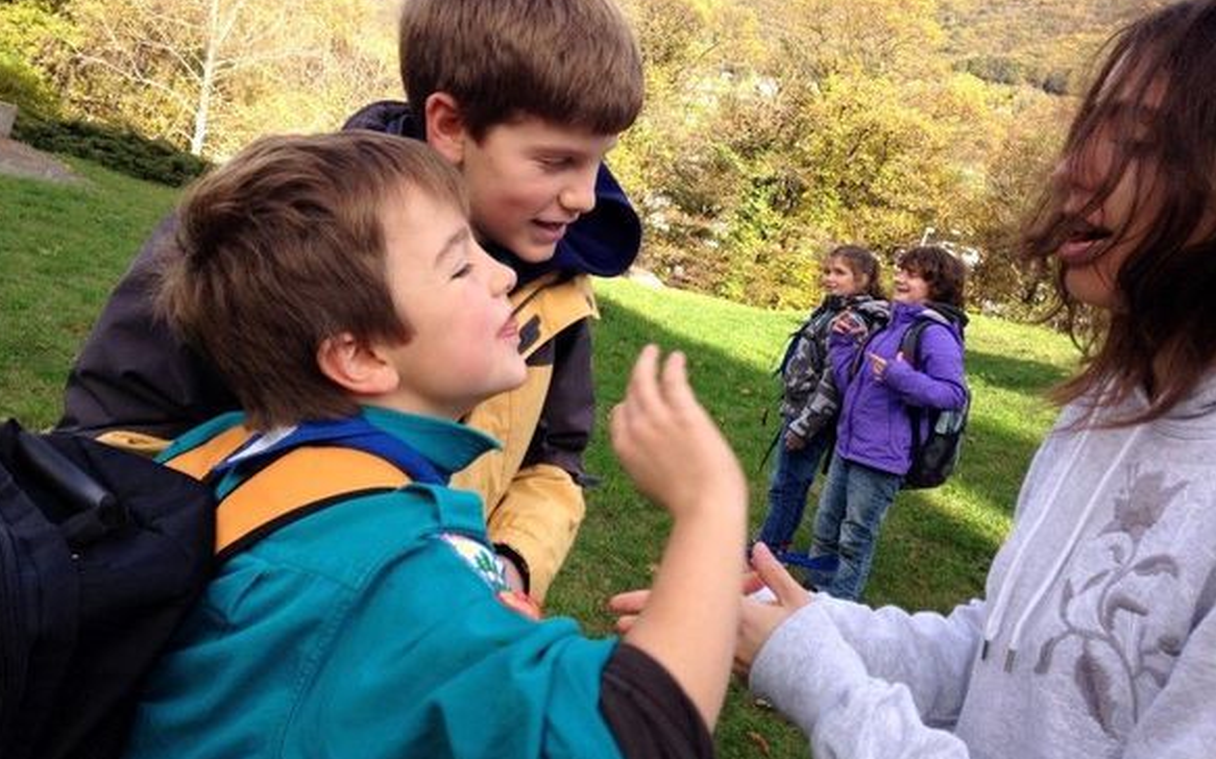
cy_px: 309
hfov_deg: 54.0
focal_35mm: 36
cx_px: 611
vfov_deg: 35.2
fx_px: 1193
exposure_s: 1/387
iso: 50
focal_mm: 4.12
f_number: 2.4
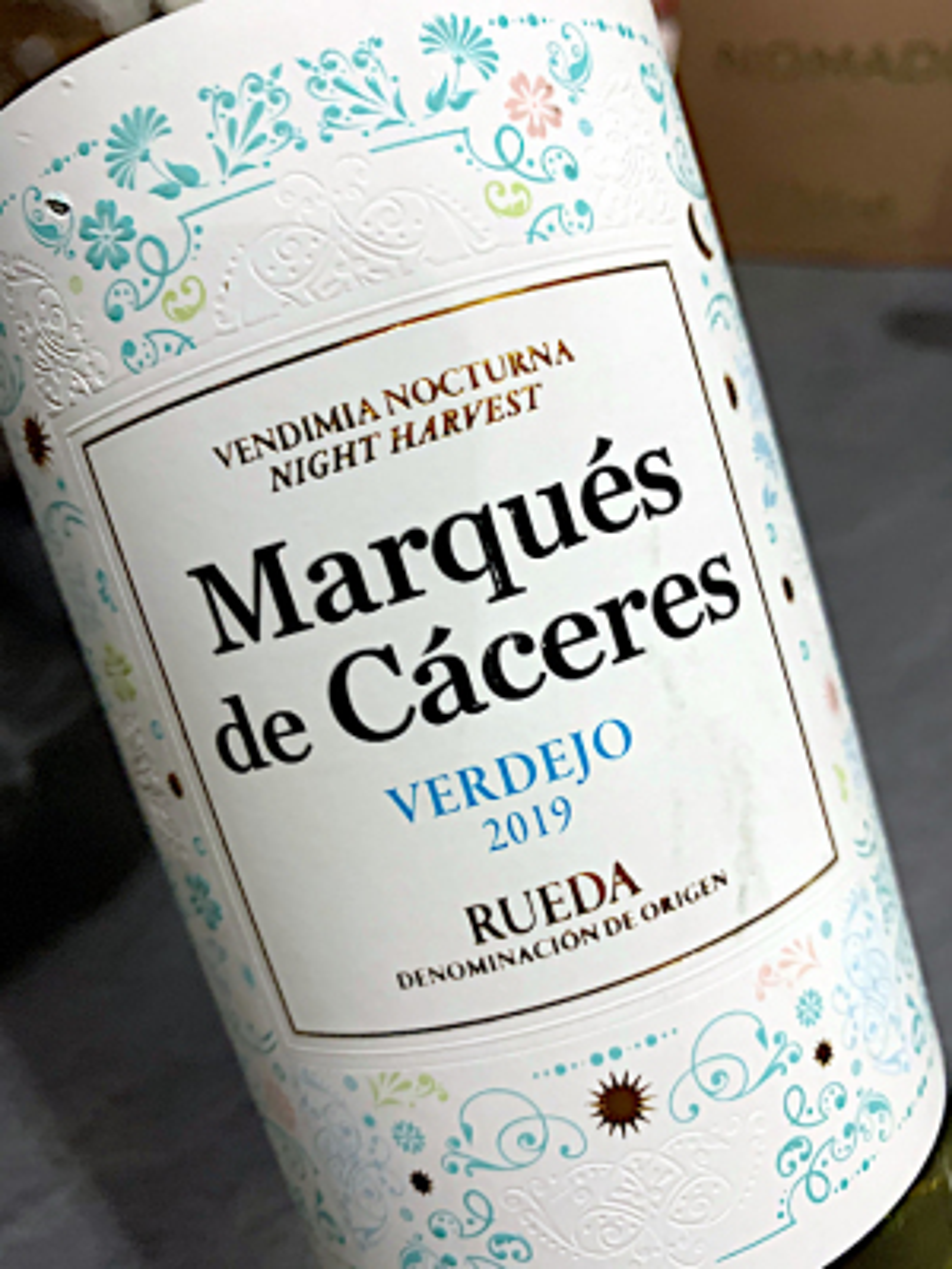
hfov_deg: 53.1
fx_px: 953
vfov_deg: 67.3
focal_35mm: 26
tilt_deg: -51.2
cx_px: 476
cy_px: 634
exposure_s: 1/33
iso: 250
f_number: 1.8
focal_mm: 4.25
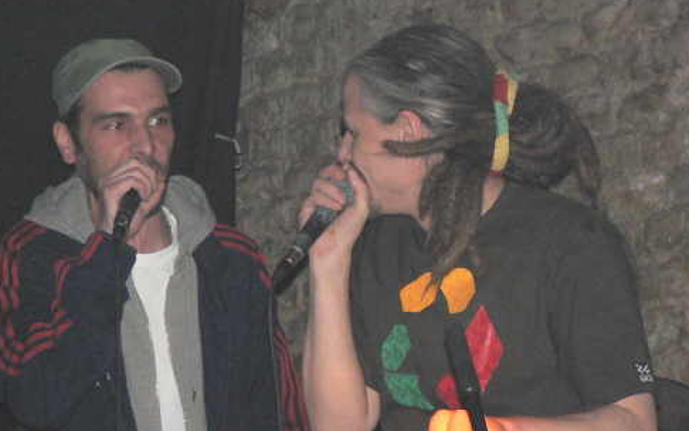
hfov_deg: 16.4
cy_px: 291
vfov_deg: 10.3
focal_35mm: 127
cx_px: 336
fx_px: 2385
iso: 400
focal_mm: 16.5
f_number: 3.2
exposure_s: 1/60
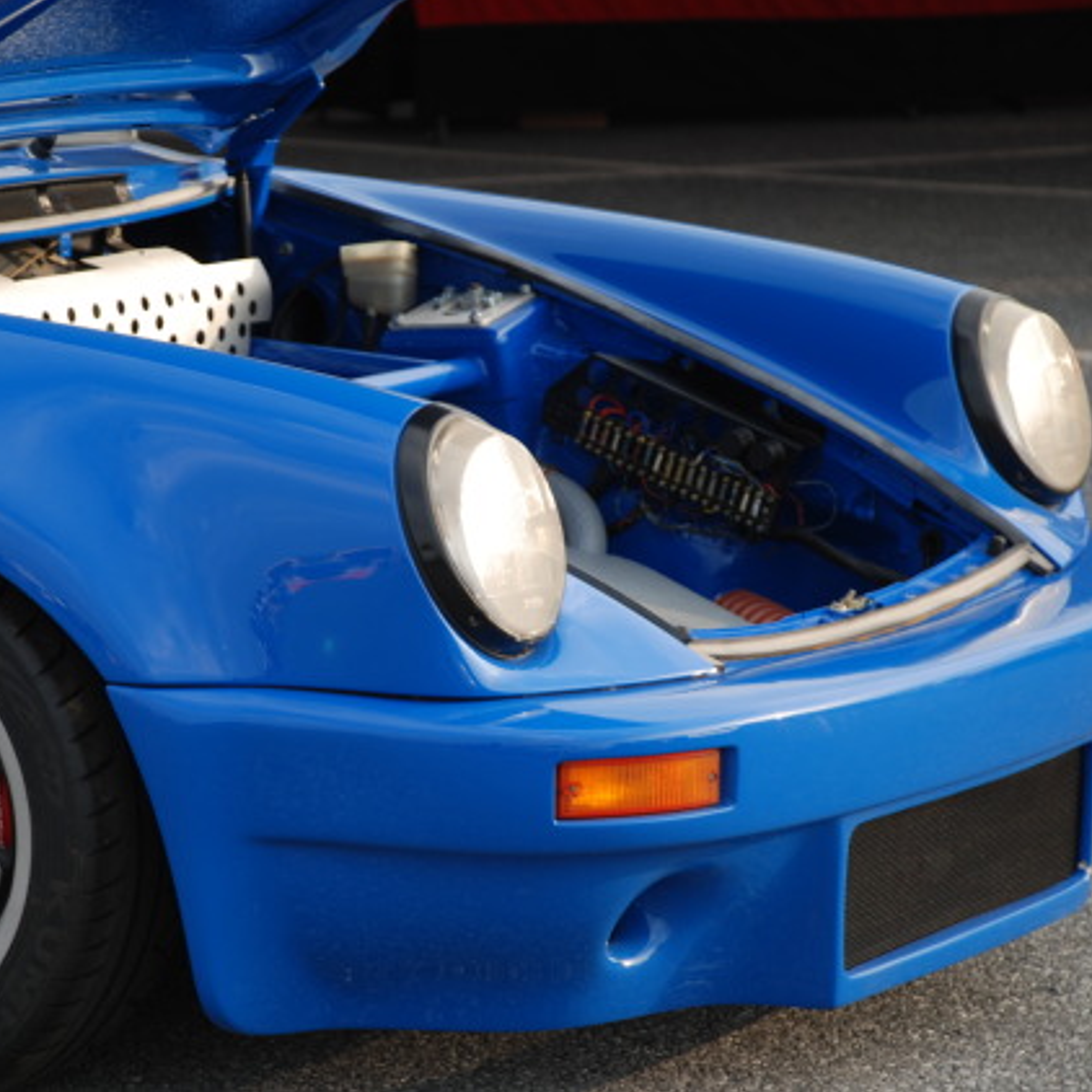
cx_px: 397
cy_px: 541
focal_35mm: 174
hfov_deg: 10.0
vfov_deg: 10.0
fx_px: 6210
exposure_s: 1/100
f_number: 5.6
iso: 100
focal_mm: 90
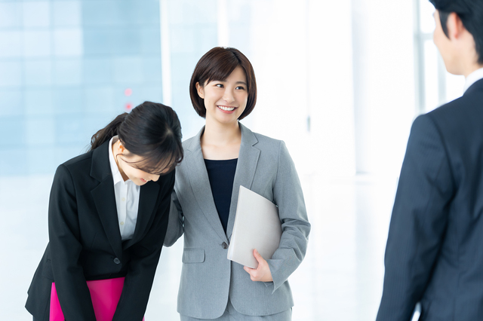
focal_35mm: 80
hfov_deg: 25.4
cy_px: 160
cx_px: 242
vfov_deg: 17.0
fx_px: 1073
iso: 500
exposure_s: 1/250
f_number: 2.8
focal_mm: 80
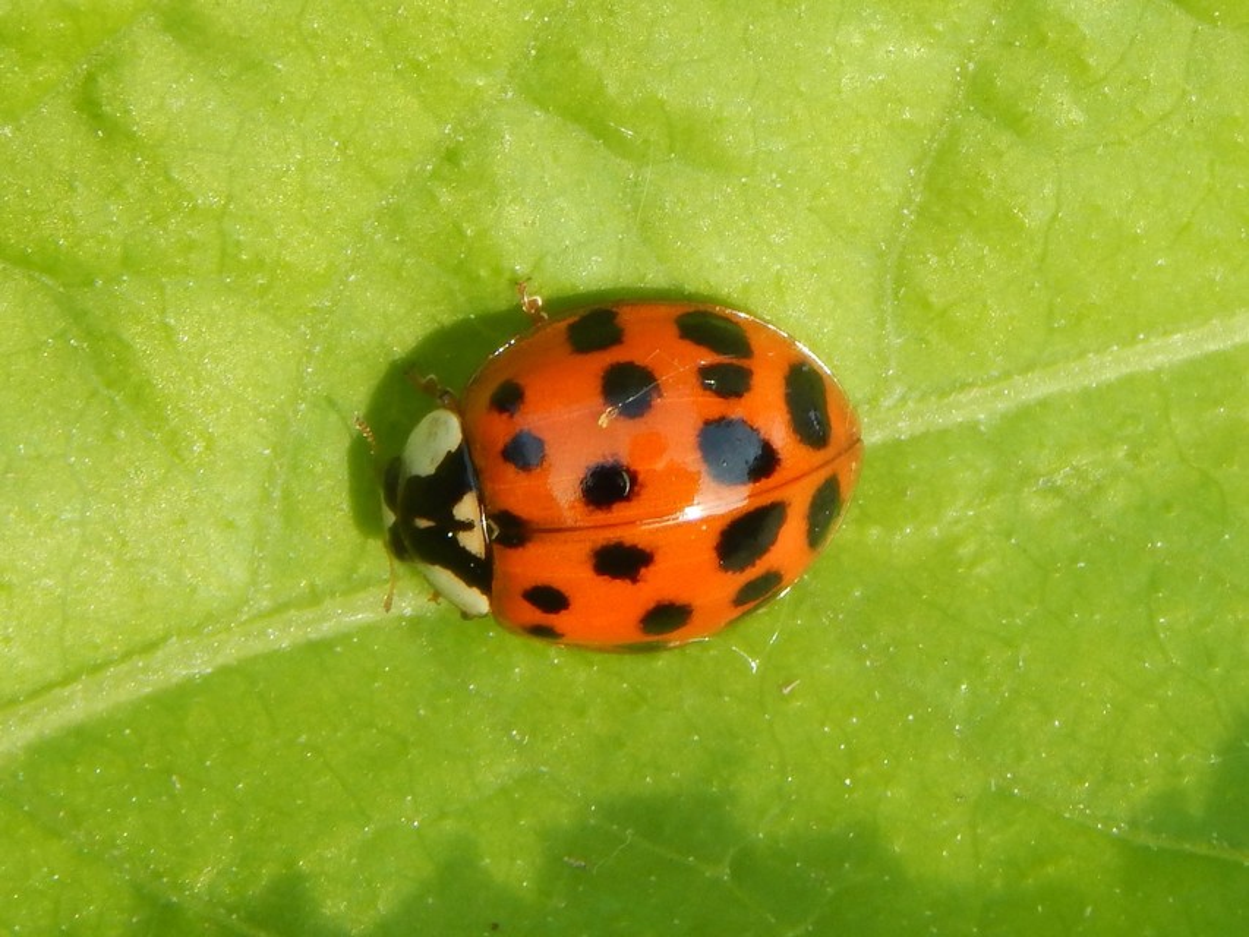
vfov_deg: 8.2
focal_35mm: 182
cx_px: 624
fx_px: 6568
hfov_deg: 10.9
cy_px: 468
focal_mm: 32.8
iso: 125
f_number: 5.3
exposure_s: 1/100
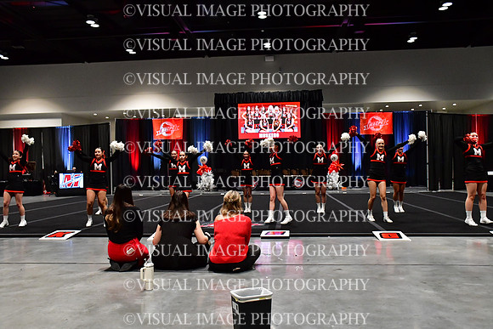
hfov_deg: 55.8
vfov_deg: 38.9
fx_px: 466
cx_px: 246
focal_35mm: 34
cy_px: 164
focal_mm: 23
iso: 3200
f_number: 4
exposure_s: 1/400
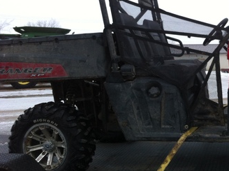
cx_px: 183
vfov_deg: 25.1
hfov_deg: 32.4
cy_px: 59
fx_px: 383
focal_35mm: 58
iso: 100
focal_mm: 3.85
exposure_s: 1/120
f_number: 2.8
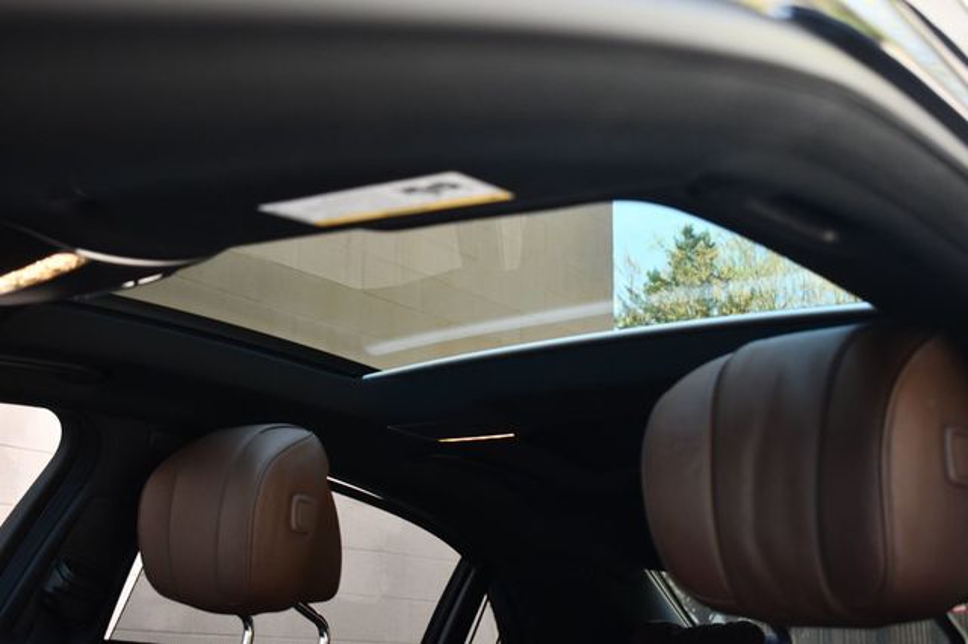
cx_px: 484
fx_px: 1156
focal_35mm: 43
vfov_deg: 31.2
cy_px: 322
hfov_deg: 45.5
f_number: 4.2
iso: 800
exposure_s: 1/200
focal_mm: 29
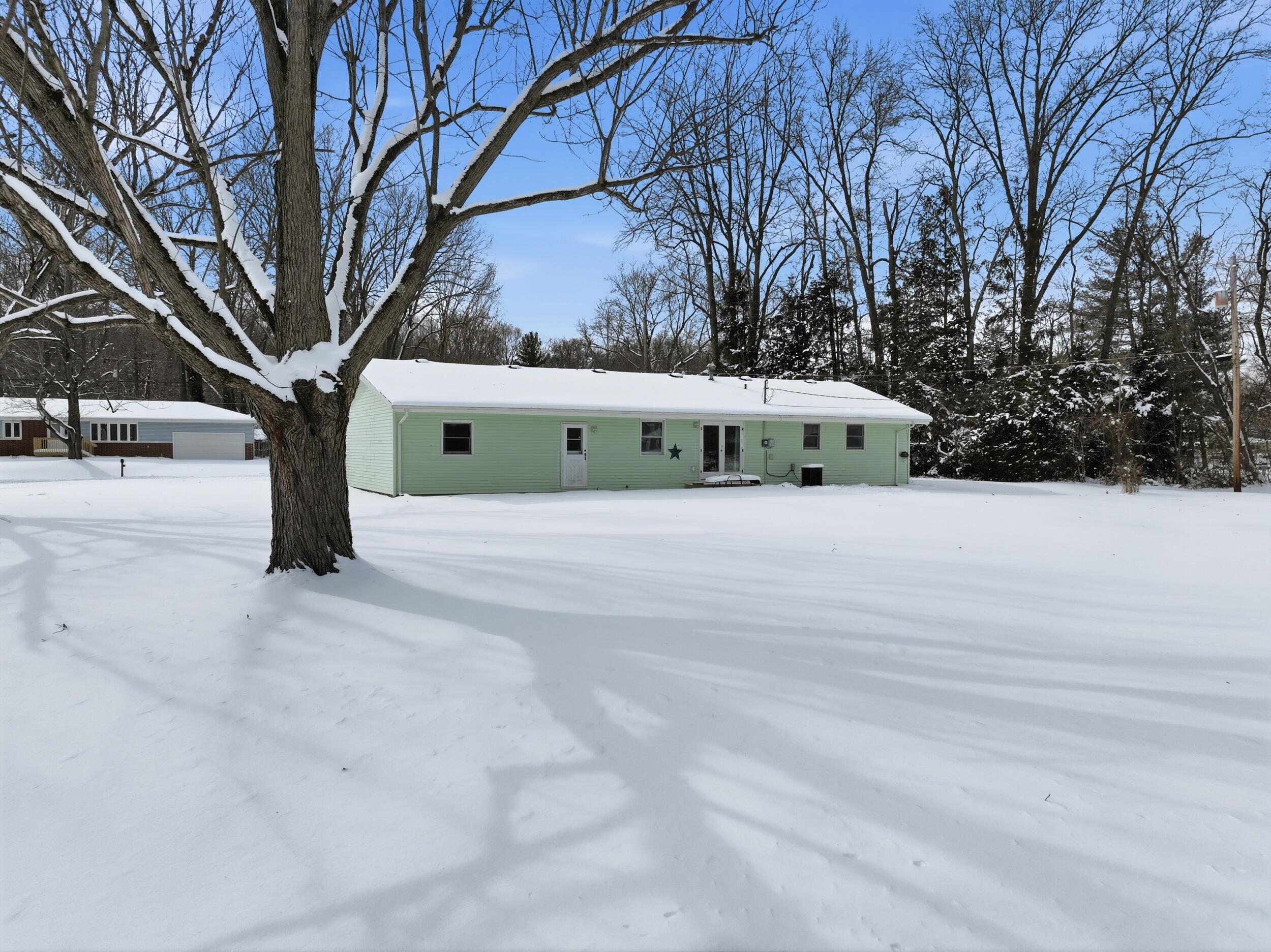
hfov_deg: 71.6
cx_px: 636
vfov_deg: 56.8
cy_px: 476
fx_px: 881
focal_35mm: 24
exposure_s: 1/160
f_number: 9
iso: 100
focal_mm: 12.3
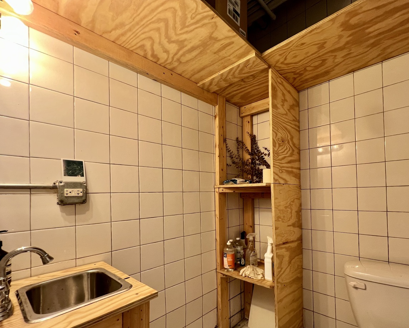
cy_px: 193
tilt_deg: +0.0
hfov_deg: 92.7
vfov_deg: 79.7
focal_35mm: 16
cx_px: 229
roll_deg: +1.9
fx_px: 194
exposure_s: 1/60
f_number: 1.8
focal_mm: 1.57
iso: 125
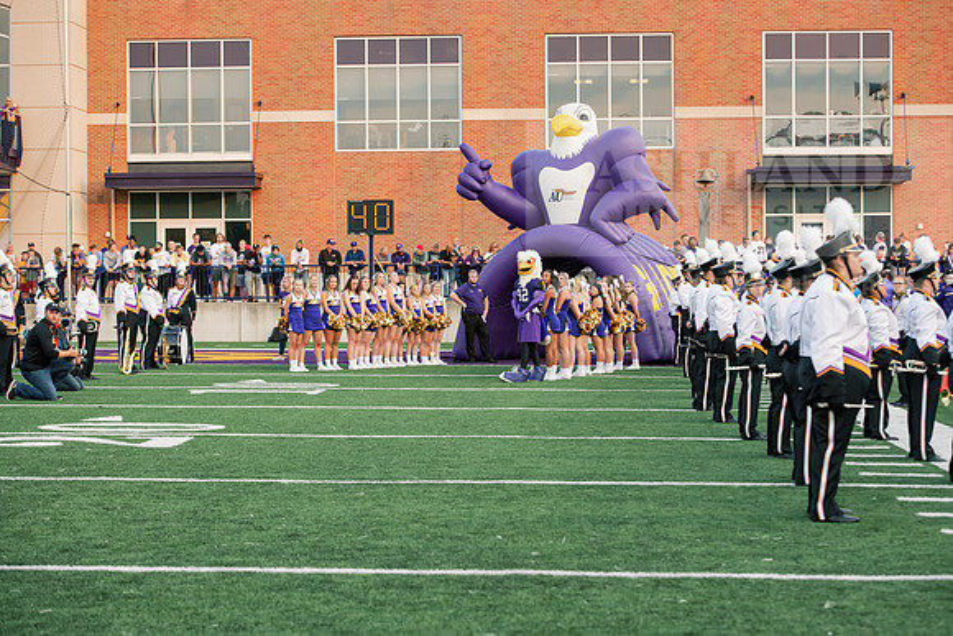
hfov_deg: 27.0
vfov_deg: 18.2
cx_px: 476
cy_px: 318
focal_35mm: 75
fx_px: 1986
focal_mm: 75
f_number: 5
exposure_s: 1/400
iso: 640
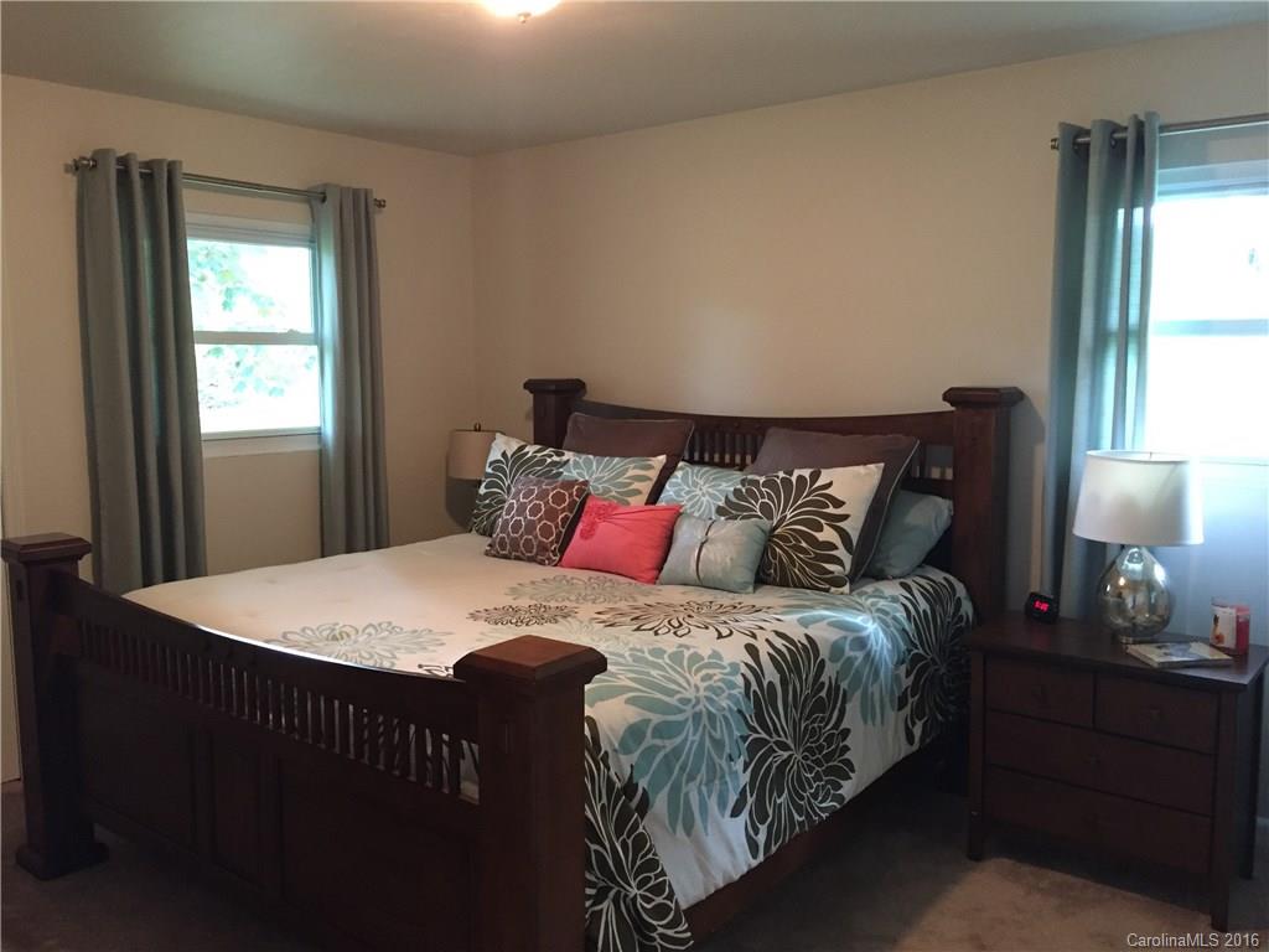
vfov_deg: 48.2
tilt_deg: -6.5
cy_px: 476
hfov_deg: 61.7
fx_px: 1063
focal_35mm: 29
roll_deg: -0.1
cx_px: 634
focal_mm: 4.15
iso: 250
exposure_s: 1/17
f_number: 2.2
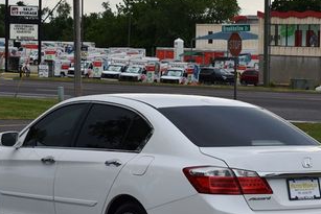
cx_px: 238
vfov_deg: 11.0
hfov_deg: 16.3
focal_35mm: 125
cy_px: 108
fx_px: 1115
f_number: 8
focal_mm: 40
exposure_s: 1/250
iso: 110
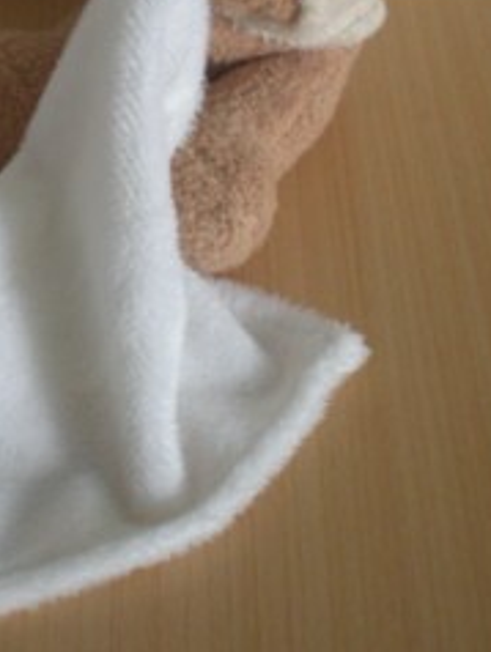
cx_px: 47
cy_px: 148
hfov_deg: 17.5
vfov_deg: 23.3
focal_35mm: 83
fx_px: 1567
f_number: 3.1
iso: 200
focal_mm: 6.3
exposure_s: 1/12.5
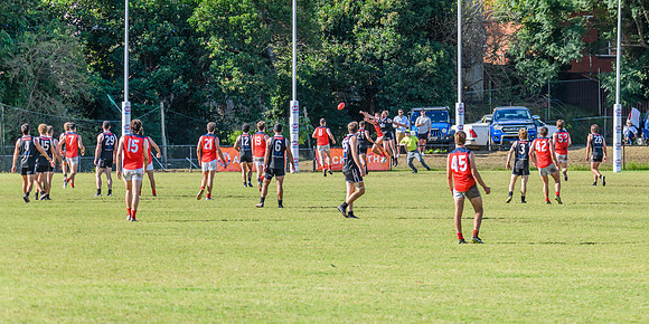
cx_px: 375
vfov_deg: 5.2
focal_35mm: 214
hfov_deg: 10.3
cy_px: 128
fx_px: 3587
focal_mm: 160
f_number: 6.3
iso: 800
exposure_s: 1/2000
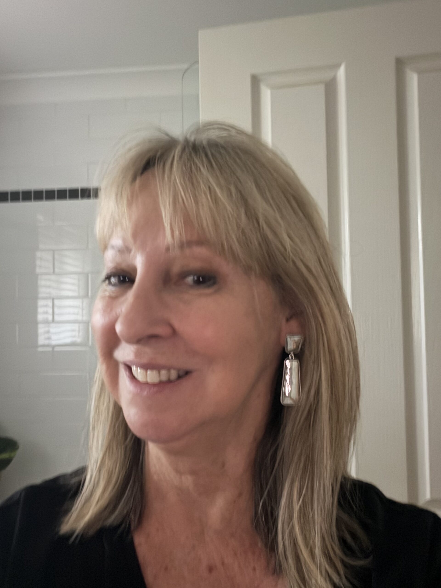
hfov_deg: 46.8
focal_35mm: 30
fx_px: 510
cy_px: 294
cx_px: 220
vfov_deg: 60.0
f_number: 1.9
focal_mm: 2.71
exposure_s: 1/15
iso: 1000
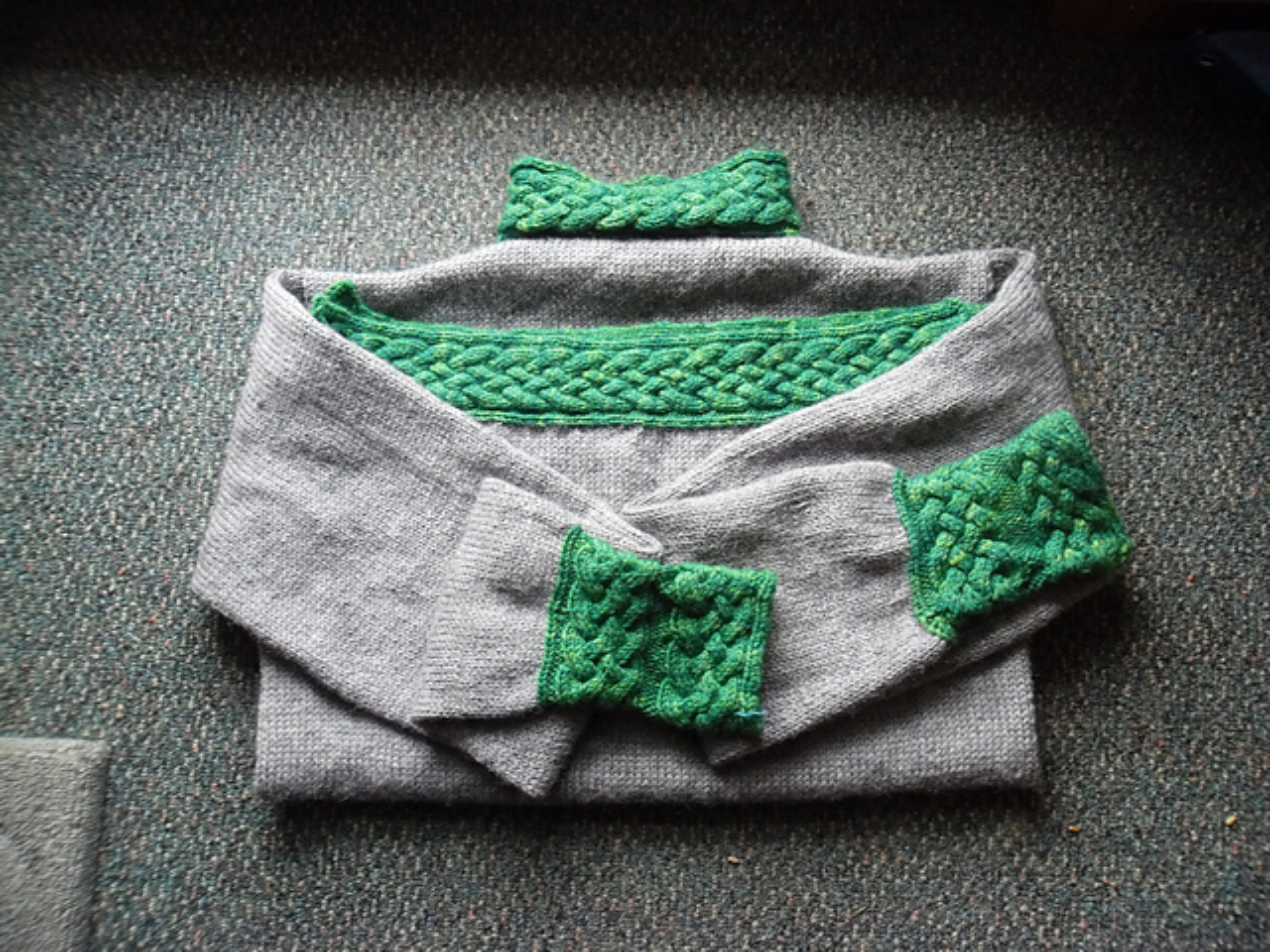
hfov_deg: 65.3
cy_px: 476
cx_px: 635
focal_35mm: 27
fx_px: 991
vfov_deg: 51.4
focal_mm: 4.9
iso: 100
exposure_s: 1/33
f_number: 3.5
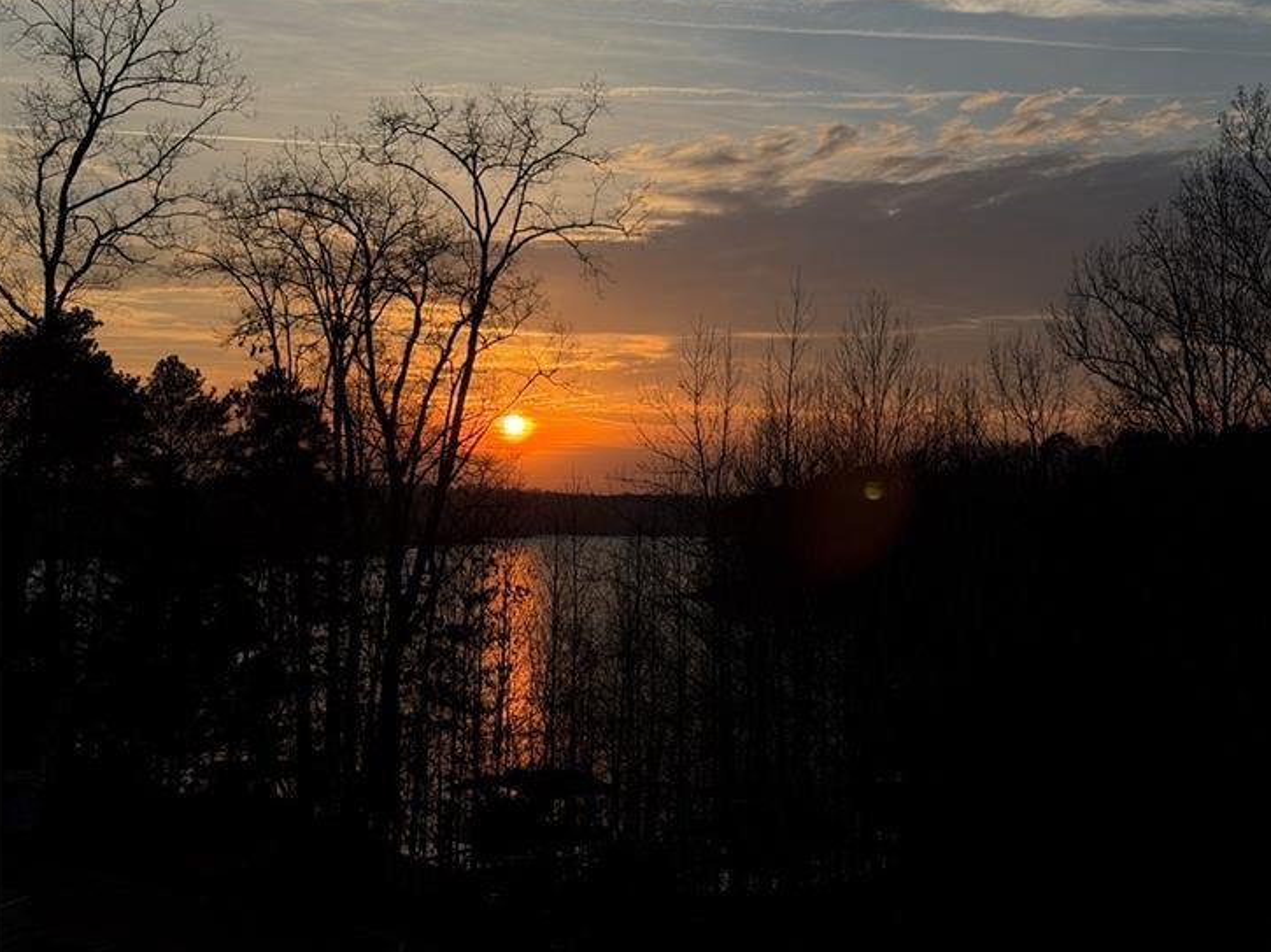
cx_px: 691
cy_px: 454
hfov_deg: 36.2
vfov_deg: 27.5
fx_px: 1945
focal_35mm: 53
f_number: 1.78
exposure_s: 1/8772
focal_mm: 6.76
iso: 64
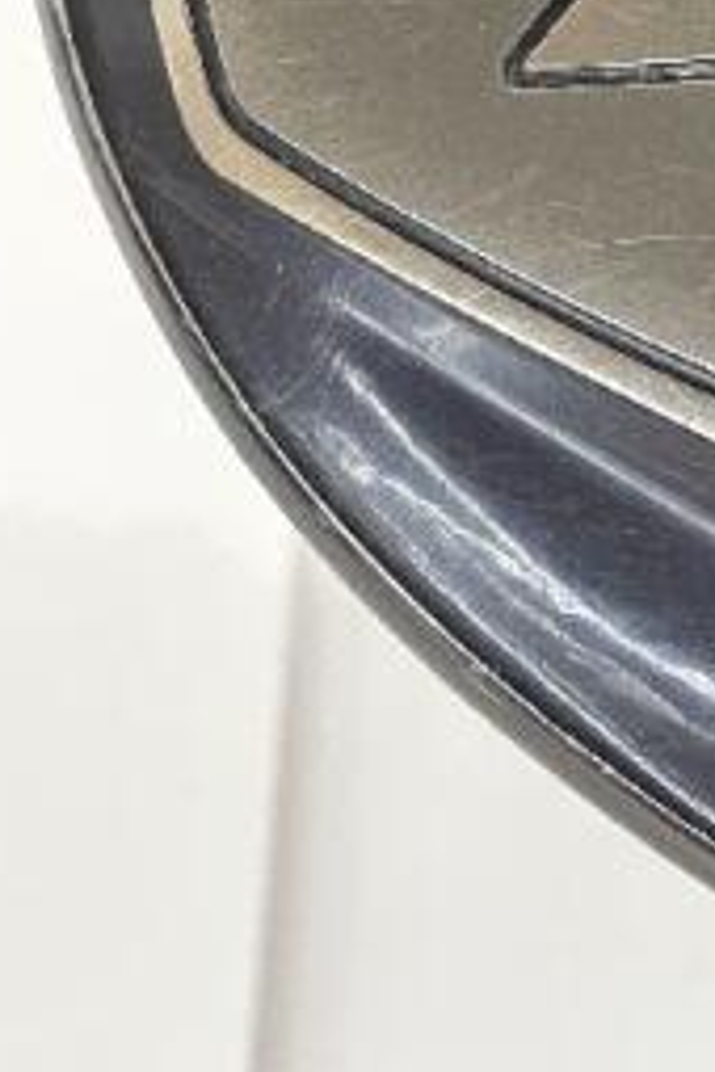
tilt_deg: -61.7
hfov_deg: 6.5
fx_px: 6077
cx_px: 1556
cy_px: 135
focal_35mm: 204
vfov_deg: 10.0
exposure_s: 1/60
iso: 160
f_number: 2
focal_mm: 6
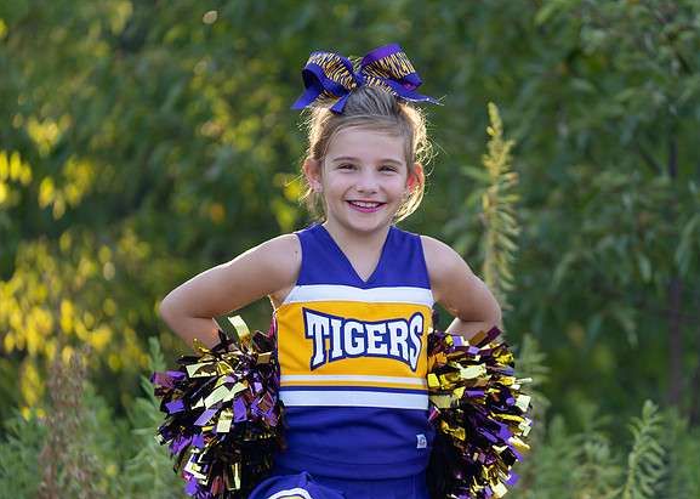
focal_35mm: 185
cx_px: 375
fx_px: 3674
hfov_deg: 10.9
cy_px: 264
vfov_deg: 7.8
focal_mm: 158
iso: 160
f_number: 2.8
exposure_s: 1/320
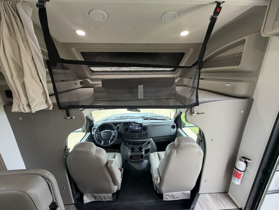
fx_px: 113
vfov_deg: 85.7
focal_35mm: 14
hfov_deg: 102.1
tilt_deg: -16.8
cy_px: 105
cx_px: 140
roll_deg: +0.0
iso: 250
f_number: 2.2
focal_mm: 2.22
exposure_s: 1/121
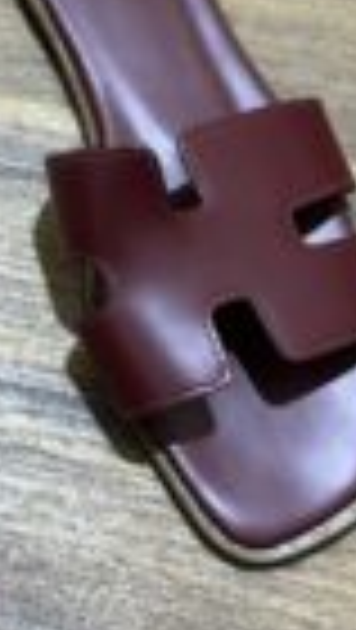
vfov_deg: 25.7
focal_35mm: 81
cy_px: 112
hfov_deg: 14.1
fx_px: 1356
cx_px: -167
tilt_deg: -61.2
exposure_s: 1/50
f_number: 1.5
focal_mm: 5.7
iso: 160
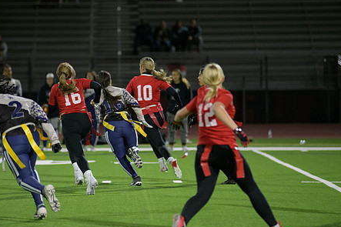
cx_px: 139
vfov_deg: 5.2
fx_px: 2481
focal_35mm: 262
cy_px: 90
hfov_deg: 7.9
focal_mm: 200
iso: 3200
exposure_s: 1/640
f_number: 2.8
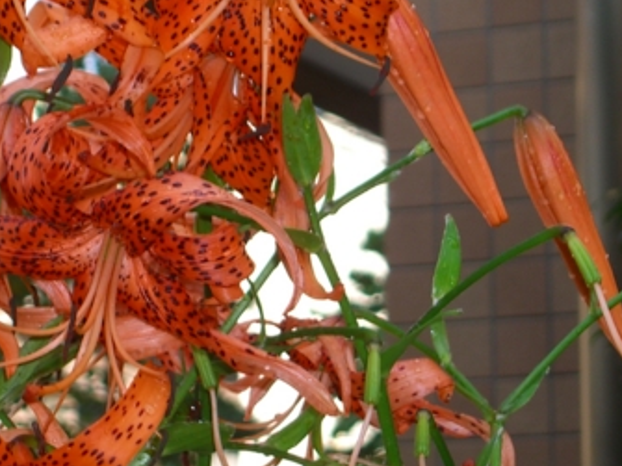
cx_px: 319
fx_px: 3431
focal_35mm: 191
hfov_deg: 10.4
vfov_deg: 7.8
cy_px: 204
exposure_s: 1/200
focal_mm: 16.6
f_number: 4.4
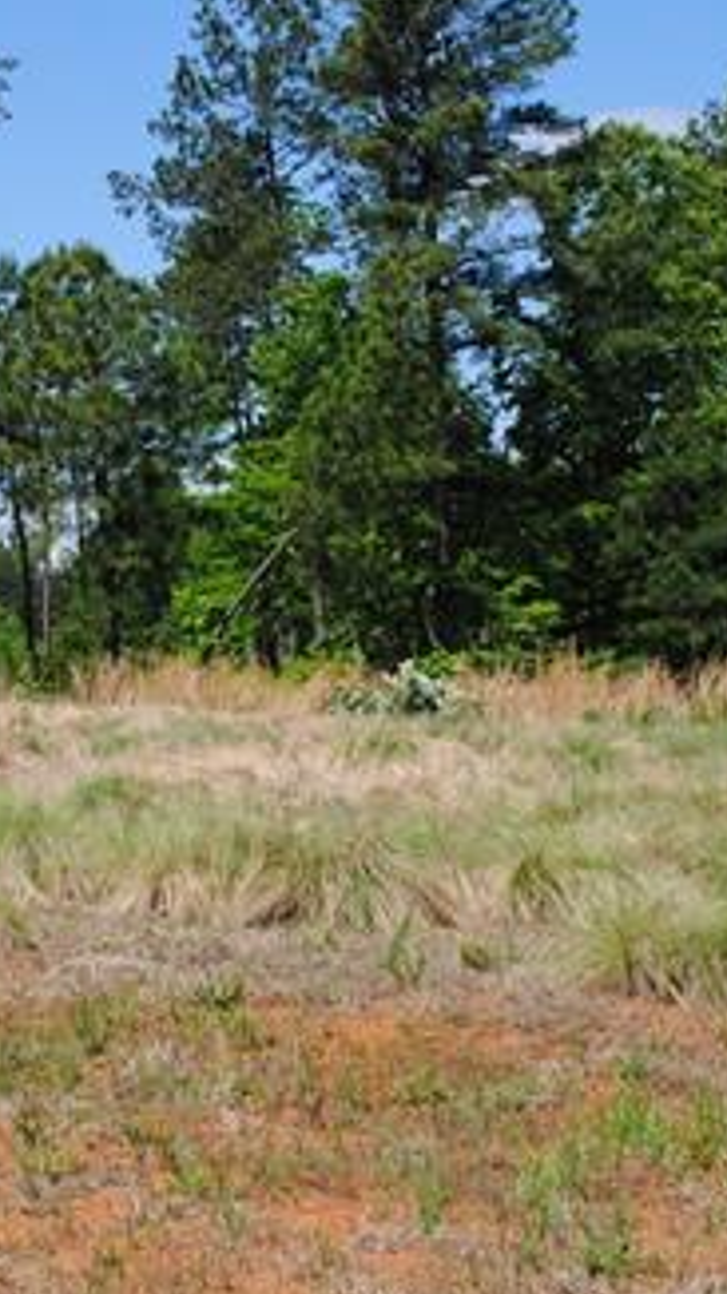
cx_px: 75
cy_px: 574
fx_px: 2540
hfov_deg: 16.1
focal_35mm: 74
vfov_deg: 28.6
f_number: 8
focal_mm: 24
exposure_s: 1/250
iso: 100
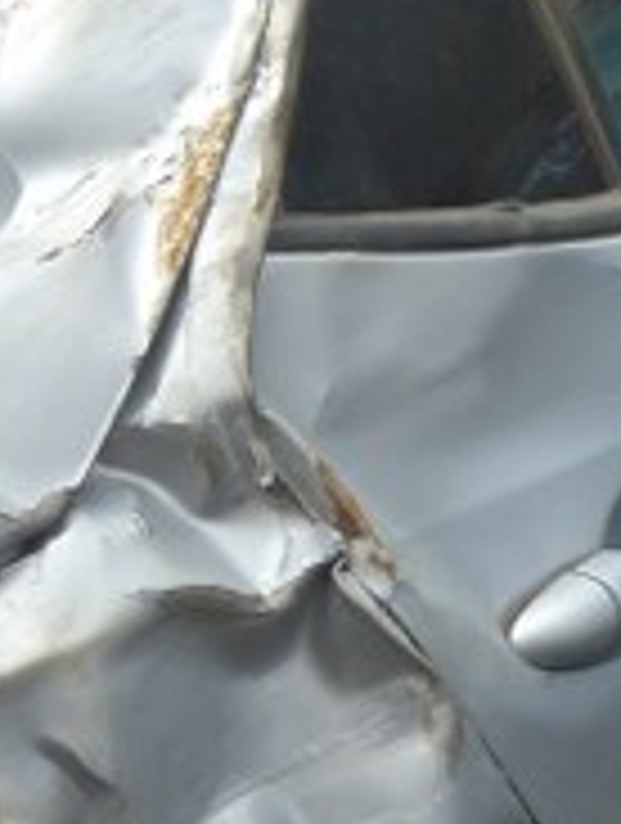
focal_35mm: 109
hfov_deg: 13.0
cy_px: 567
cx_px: -252
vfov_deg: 17.9
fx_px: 2598
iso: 125
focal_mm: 4.5
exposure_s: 1/200
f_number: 4
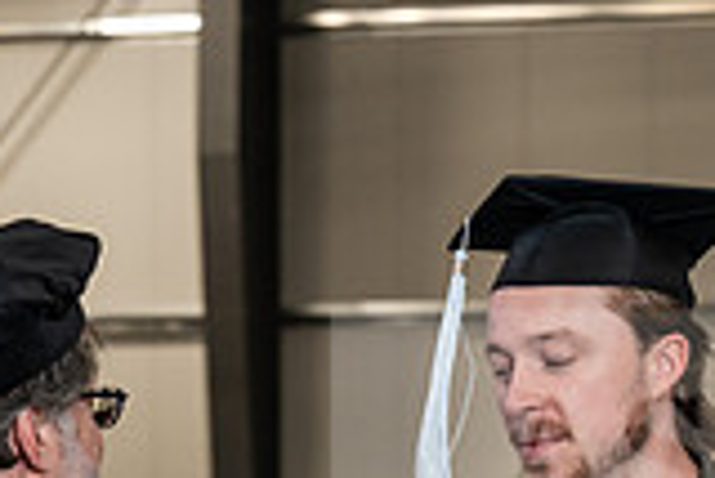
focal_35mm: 253
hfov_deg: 8.1
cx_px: 197
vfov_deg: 5.4
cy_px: 851
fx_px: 5029
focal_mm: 70
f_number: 5
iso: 1250
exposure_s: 1/200
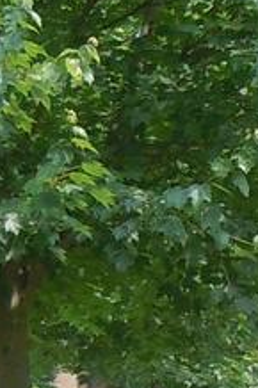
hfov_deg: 6.6
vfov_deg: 9.9
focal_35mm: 206
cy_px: 399
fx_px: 2218
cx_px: 409
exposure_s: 1/160
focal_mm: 5.4
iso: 100
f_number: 3.5
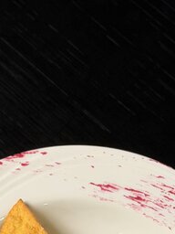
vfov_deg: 12.7
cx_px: 84
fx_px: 1011
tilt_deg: -70.8
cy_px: 307
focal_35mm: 150
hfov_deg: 9.9
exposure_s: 1/60
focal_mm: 6.76
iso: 125
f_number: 1.78
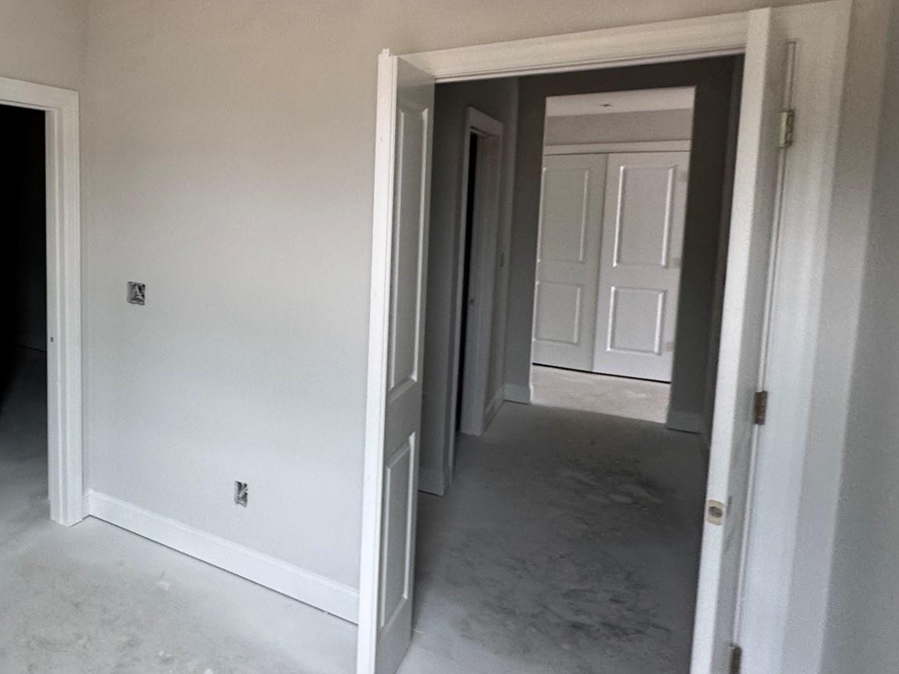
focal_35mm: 25
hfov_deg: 62.6
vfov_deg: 54.3
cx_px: 162
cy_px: 255
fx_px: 649
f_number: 2.2
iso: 160
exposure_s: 1/99
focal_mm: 2.22
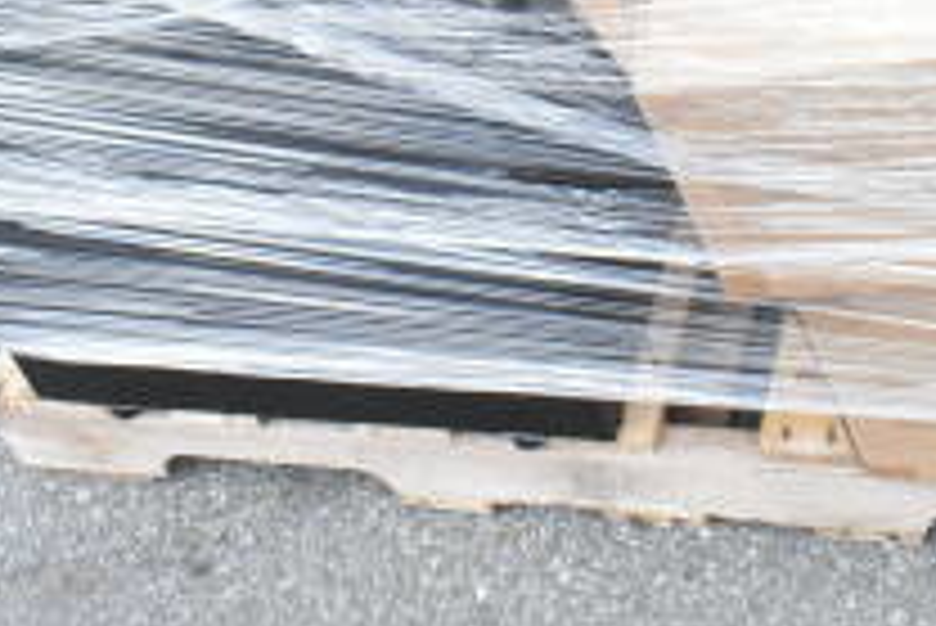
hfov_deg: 25.6
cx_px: 549
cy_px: -250
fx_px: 2055
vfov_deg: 16.1
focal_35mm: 79
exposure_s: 1/400
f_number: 10
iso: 1600
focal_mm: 18
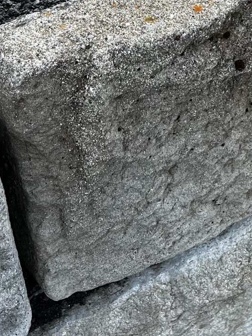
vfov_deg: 25.2
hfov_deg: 19.9
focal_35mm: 74
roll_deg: +3.8
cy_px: 11
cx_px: 160
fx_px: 718
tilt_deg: -41.7
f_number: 1.6
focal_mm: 5.1
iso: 50
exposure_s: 1/913
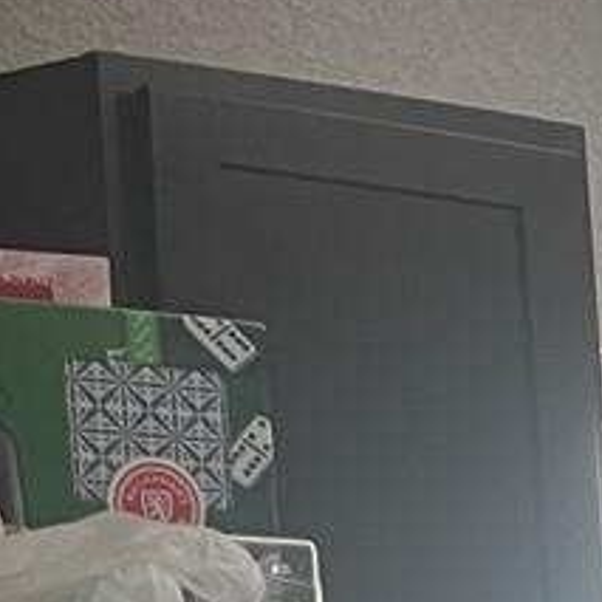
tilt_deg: -7.1
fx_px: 3266
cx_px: 2210
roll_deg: -0.3
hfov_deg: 7.9
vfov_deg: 9.8
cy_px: 1201
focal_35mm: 166
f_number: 1.6
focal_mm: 5.1
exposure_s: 1/60
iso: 80
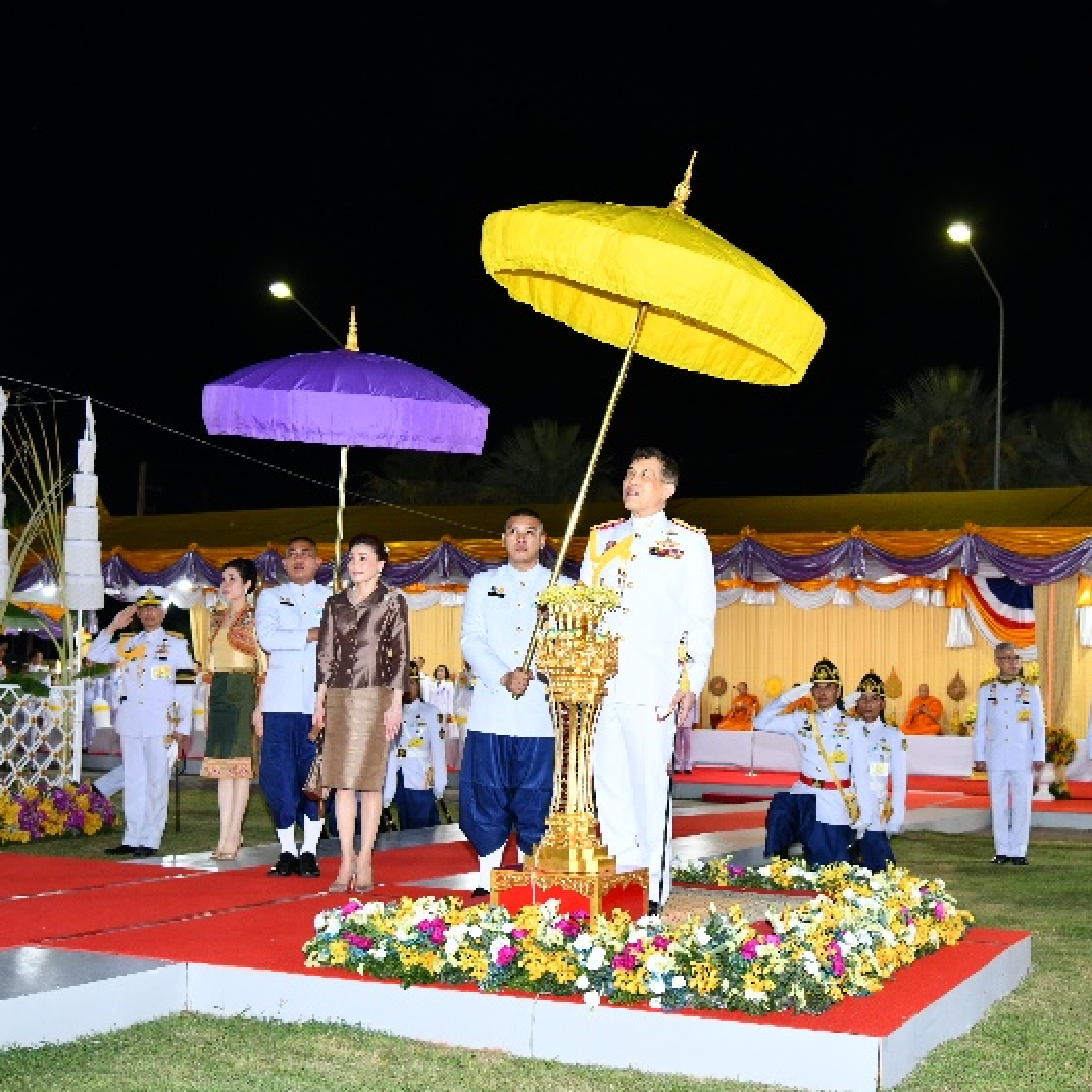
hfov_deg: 37.5
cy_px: 543
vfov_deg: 37.6
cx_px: 612
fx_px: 1606
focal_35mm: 45
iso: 1000
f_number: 4
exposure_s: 1/80
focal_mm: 35
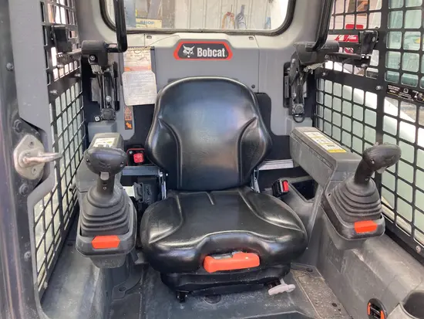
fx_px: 343
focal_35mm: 28
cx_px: 212
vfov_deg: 49.8
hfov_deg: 63.4
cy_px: 160
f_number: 1.8
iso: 50
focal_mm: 3.99
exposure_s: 1/121
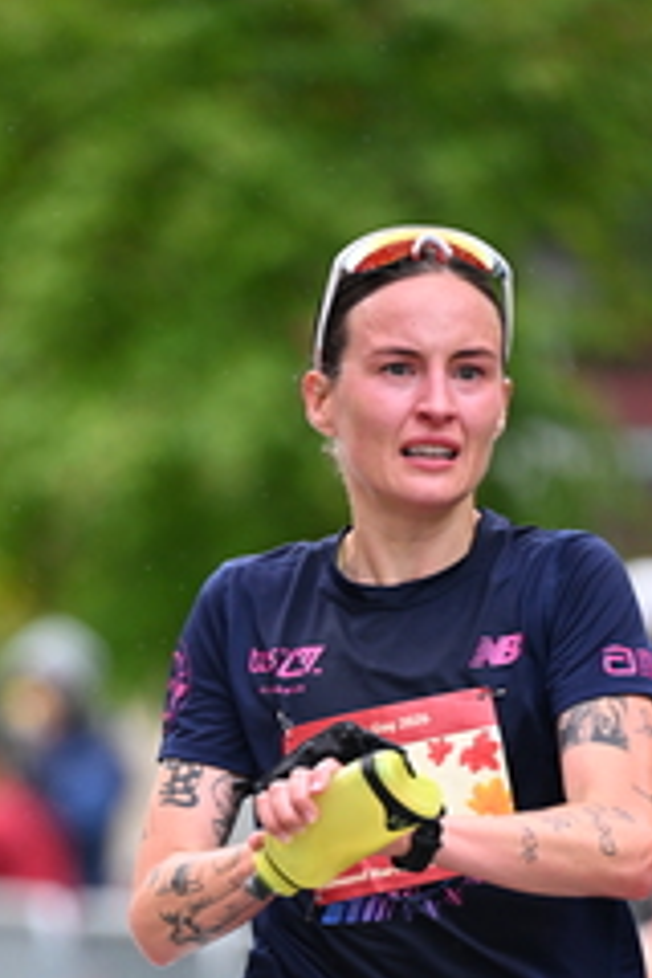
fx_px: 12469
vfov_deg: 4.5
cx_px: 238
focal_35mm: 459
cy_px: 888
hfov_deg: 3.0
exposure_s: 1/1600
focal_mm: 200
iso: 1250
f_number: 2.8
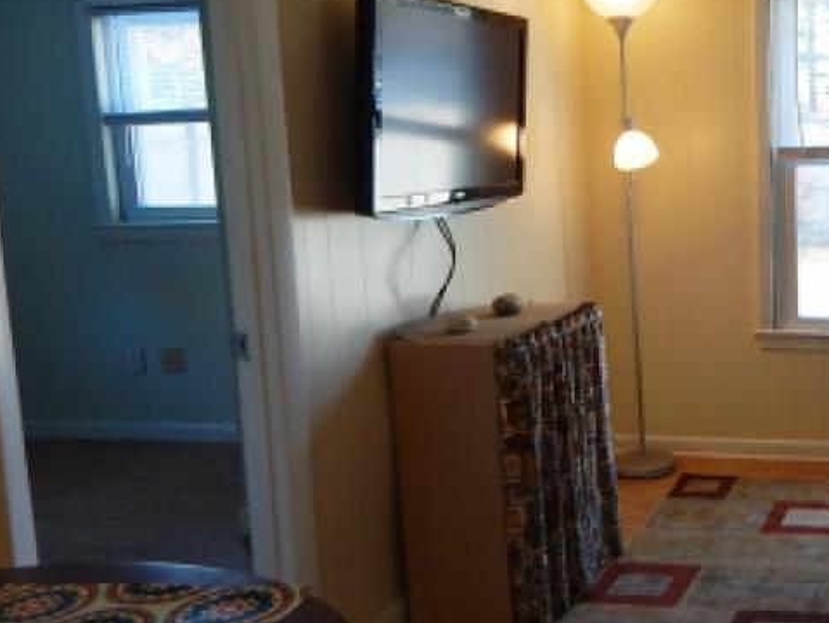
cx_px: 770
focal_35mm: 47
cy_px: 266
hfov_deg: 37.4
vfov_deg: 30.9
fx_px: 1126
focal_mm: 4
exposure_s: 1/40
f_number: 3
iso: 125
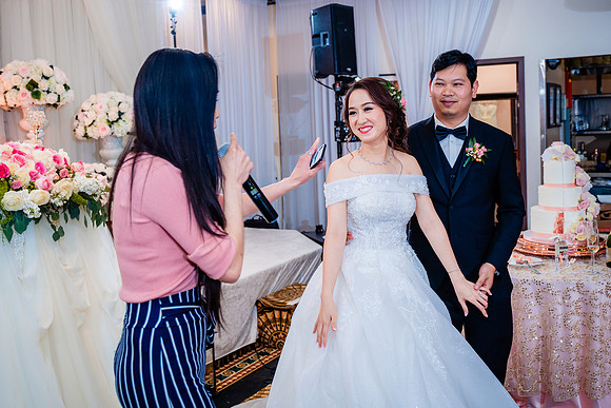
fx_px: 662
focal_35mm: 39
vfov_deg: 34.2
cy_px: 174
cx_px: 306
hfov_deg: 49.6
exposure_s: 1/160
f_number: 3.5
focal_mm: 34
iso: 640
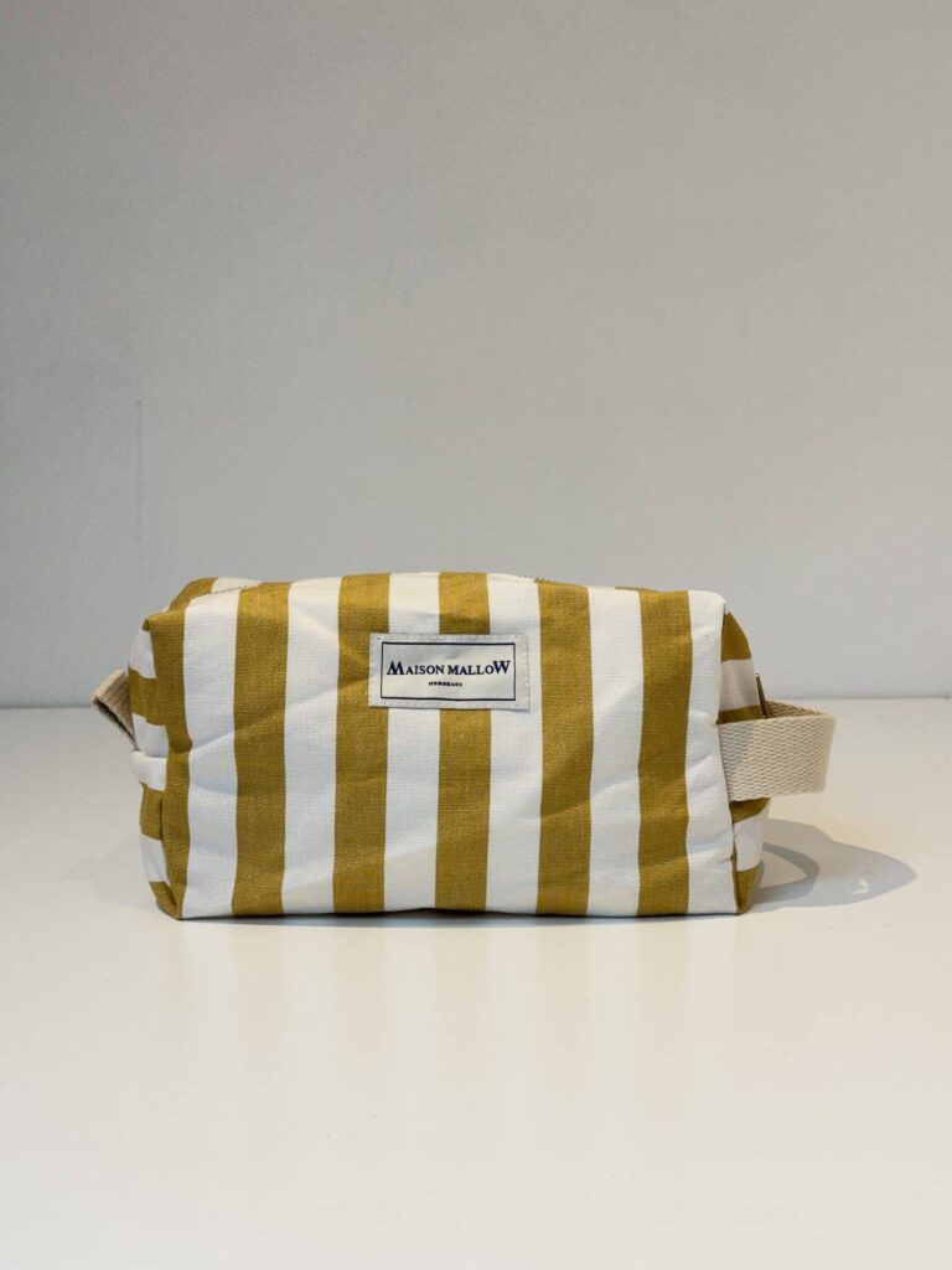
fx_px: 1760
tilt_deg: -7.1
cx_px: 476
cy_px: 635
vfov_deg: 39.7
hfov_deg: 30.3
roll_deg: +0.2
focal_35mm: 48
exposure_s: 1/100
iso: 50
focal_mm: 6.76
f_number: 1.78
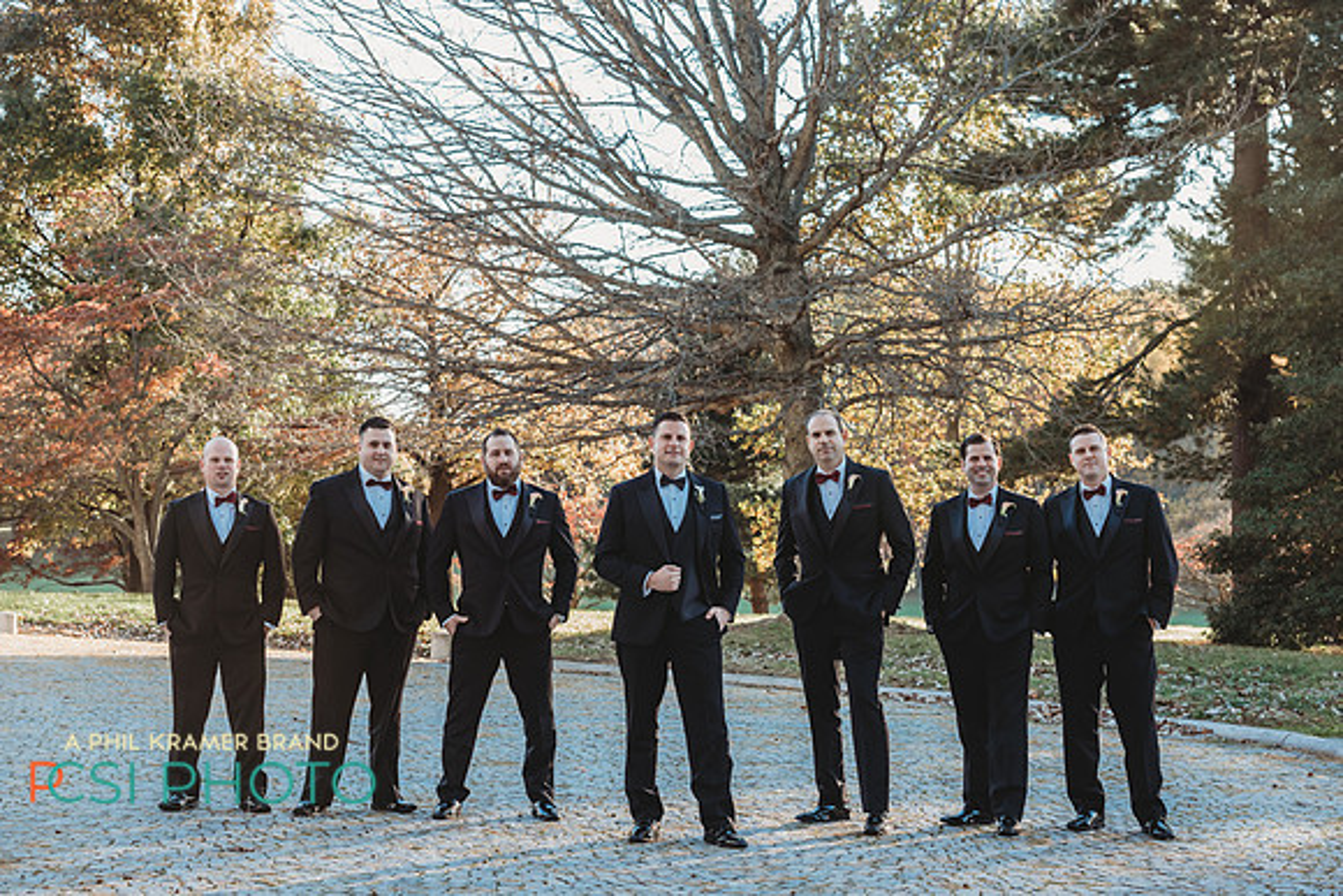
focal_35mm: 74
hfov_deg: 27.4
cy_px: 455
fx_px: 2753
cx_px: 666
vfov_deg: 18.5
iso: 1250
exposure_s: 1/400
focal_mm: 70
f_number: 7.1
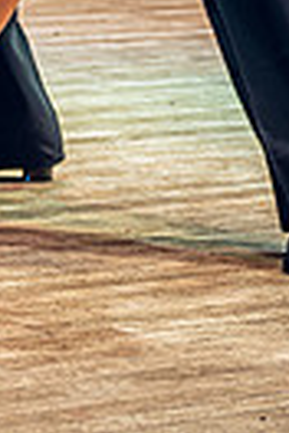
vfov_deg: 6.8
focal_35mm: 294
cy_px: -438
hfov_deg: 4.7
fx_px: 3540
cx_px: 174
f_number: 3.2
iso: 800
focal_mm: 46
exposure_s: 1/60
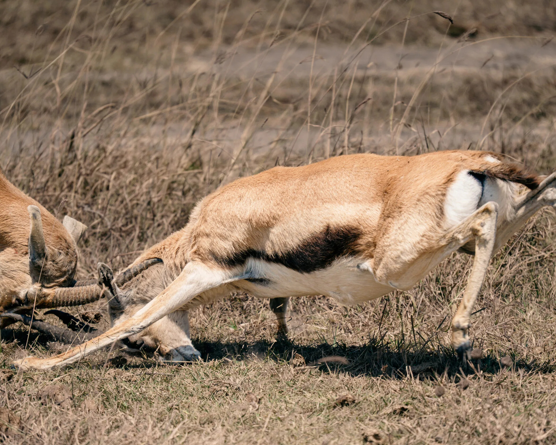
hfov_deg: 3.4
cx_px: 279
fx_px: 9461
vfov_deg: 2.7
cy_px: 219
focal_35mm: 575
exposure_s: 1/1600
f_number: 6.7
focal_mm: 500
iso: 320
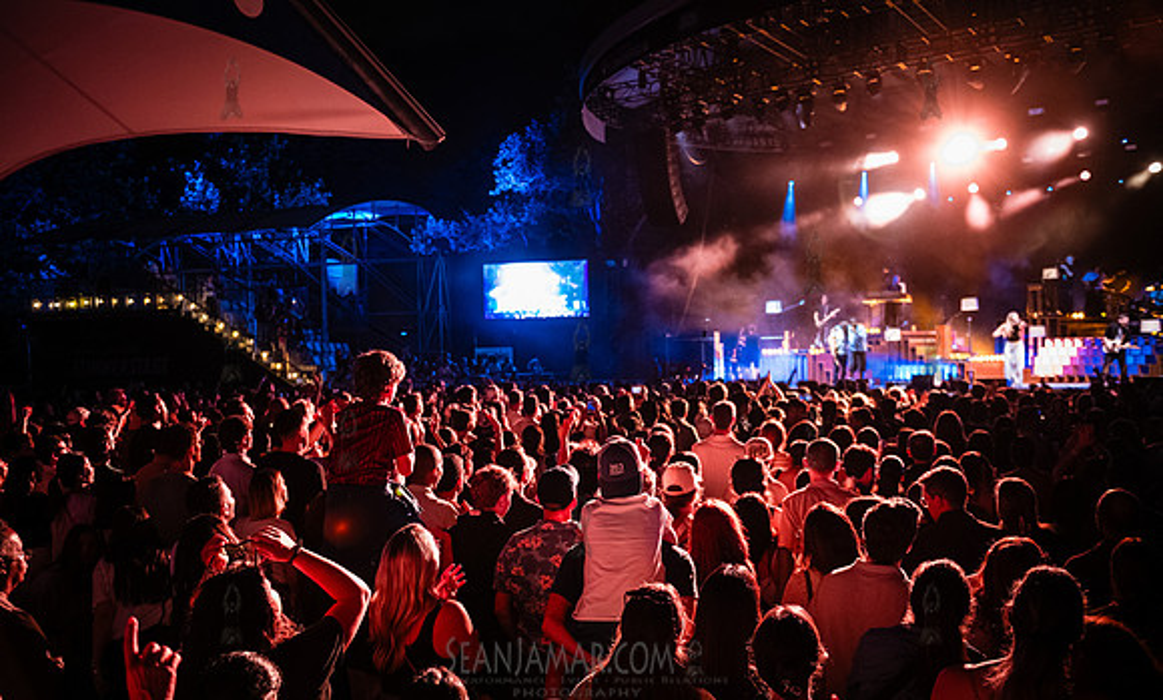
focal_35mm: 33
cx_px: 584
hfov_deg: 58.1
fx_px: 1047
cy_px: 385
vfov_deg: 36.9
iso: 10000
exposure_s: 1/320
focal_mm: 32
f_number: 2.8
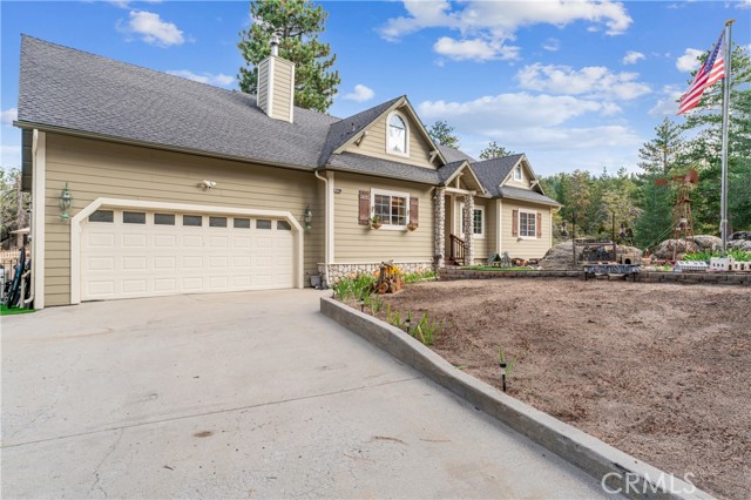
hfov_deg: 86.9
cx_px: 376
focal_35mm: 19
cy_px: 250
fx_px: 396
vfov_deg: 64.5
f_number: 13
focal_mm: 19
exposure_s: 1/15
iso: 100
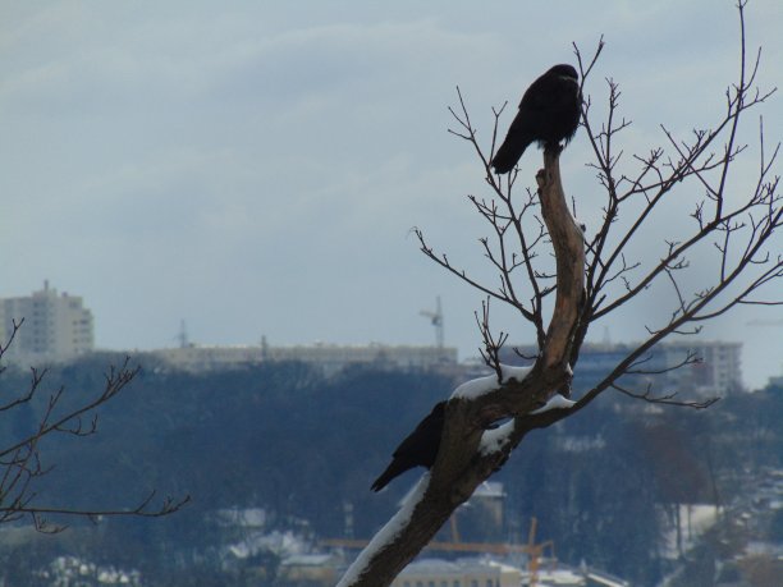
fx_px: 13029
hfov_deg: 3.4
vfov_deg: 2.6
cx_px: 392
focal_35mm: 576
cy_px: 294
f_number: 11.9
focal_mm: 103.2
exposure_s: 1/250
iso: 80
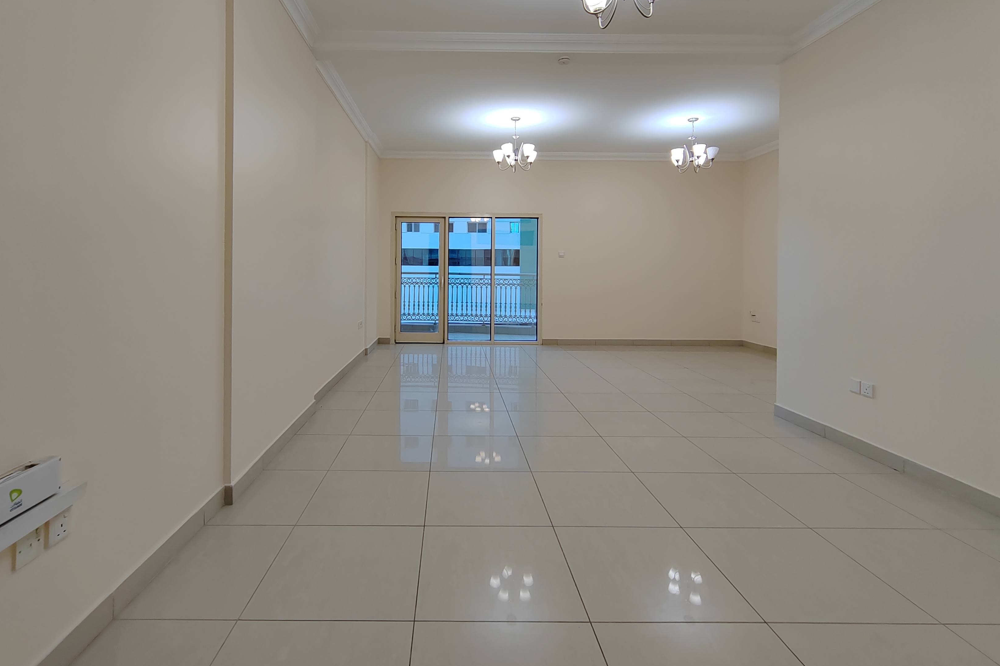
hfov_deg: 93.0
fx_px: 472
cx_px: 455
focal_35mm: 17
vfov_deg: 69.8
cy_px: 270
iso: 171
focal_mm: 2.16
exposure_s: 1/50
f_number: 2.2
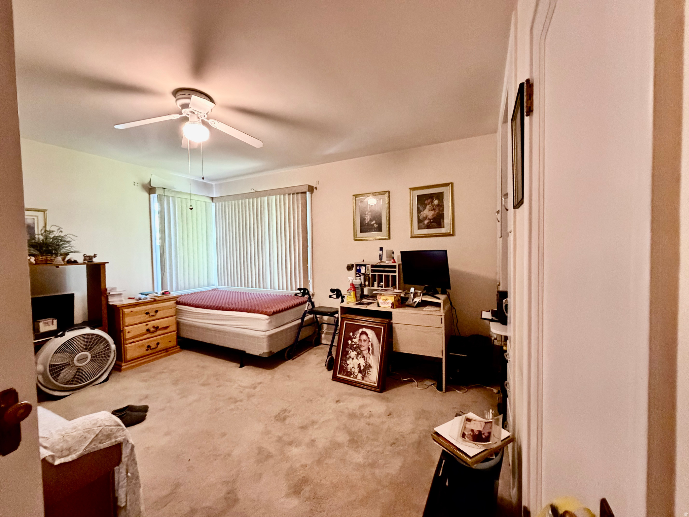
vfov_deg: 85.7
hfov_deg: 102.1
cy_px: 258
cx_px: 344
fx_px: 279
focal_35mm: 14
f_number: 2.2
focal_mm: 2.22
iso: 800
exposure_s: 1/60
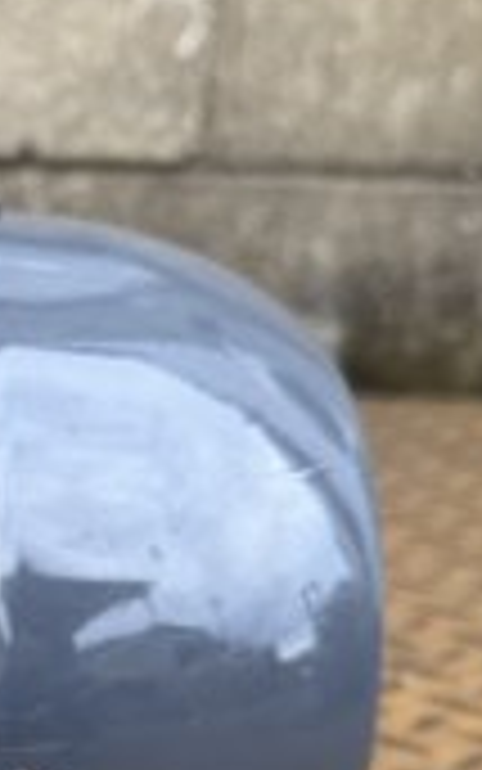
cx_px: -396
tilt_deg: -20.6
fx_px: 1995
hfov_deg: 12.5
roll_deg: -2.0
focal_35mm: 95
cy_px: 761
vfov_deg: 21.1
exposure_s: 1/121
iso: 64
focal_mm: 6.76
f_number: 1.78
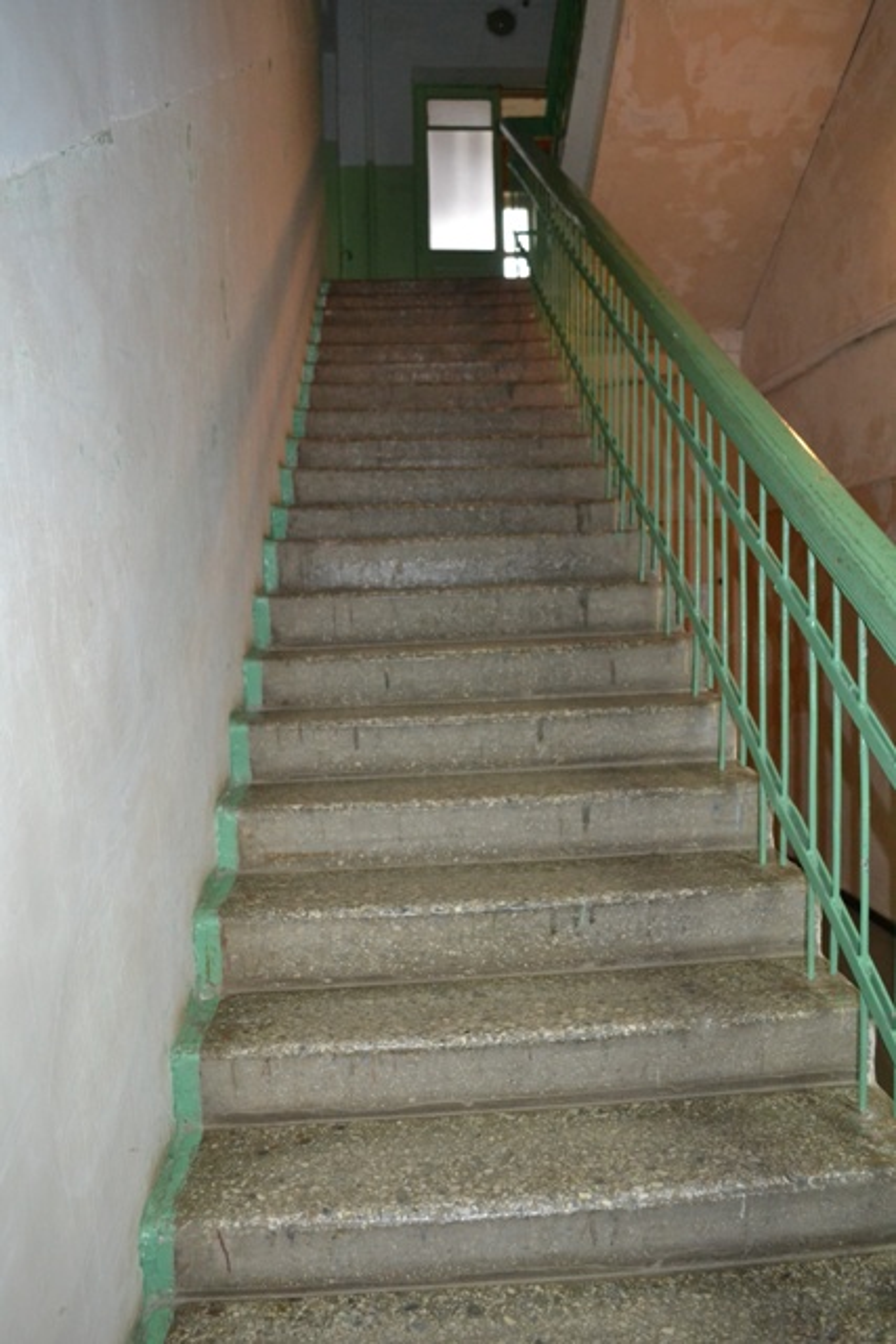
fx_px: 1007
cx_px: 448
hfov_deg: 48.0
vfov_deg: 67.4
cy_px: 672
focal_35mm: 27
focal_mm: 18
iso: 2200
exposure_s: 1/60
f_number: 3.5
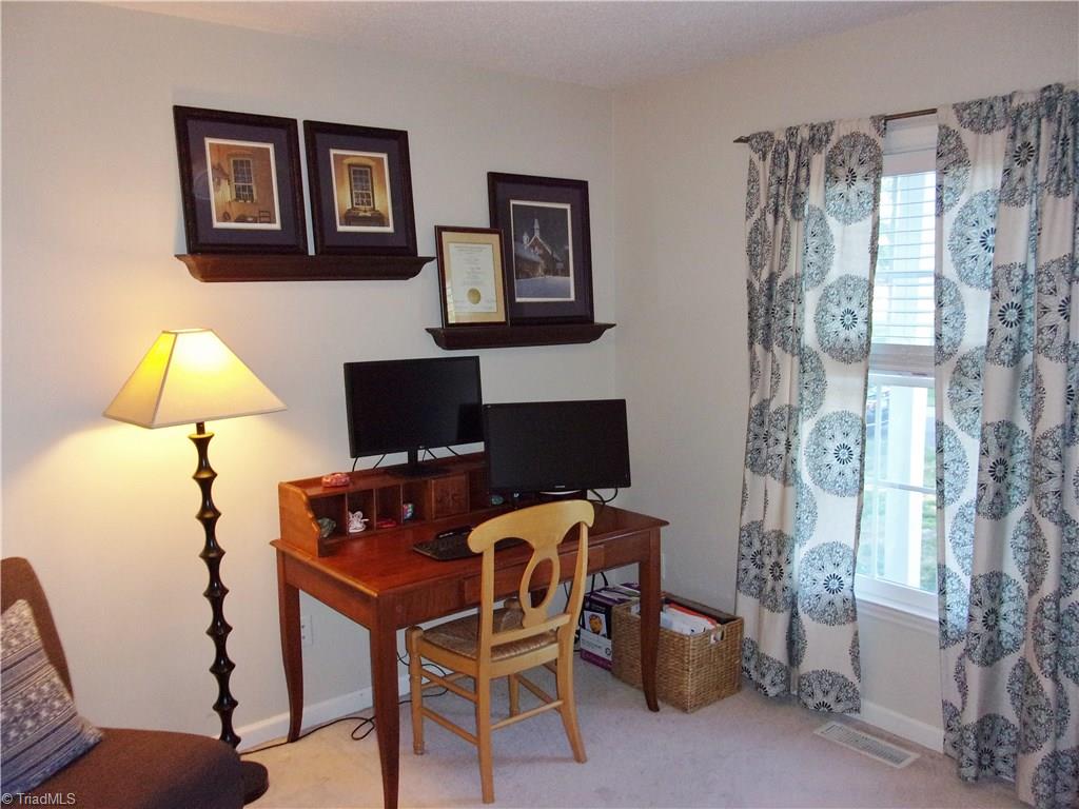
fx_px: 873
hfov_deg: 63.4
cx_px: 540
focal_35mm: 28
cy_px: 404
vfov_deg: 49.7
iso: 250
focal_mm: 5.1
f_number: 3.9
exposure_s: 1/34
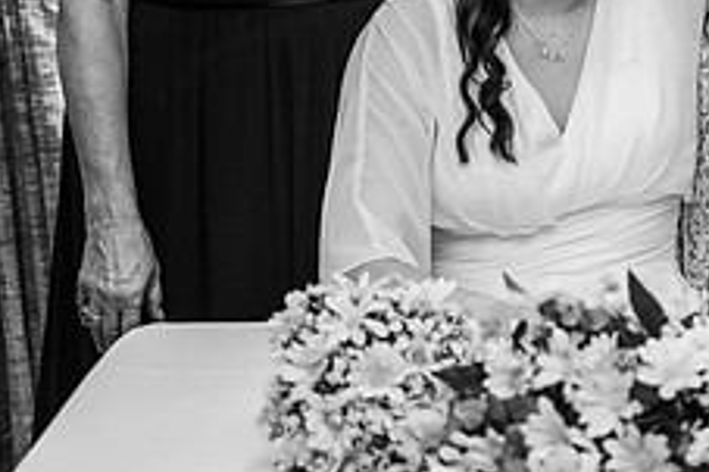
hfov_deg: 15.1
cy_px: -84
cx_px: 775
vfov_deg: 10.1
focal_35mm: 133
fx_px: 2617
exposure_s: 1/200
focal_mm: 52
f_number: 2.8
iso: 640
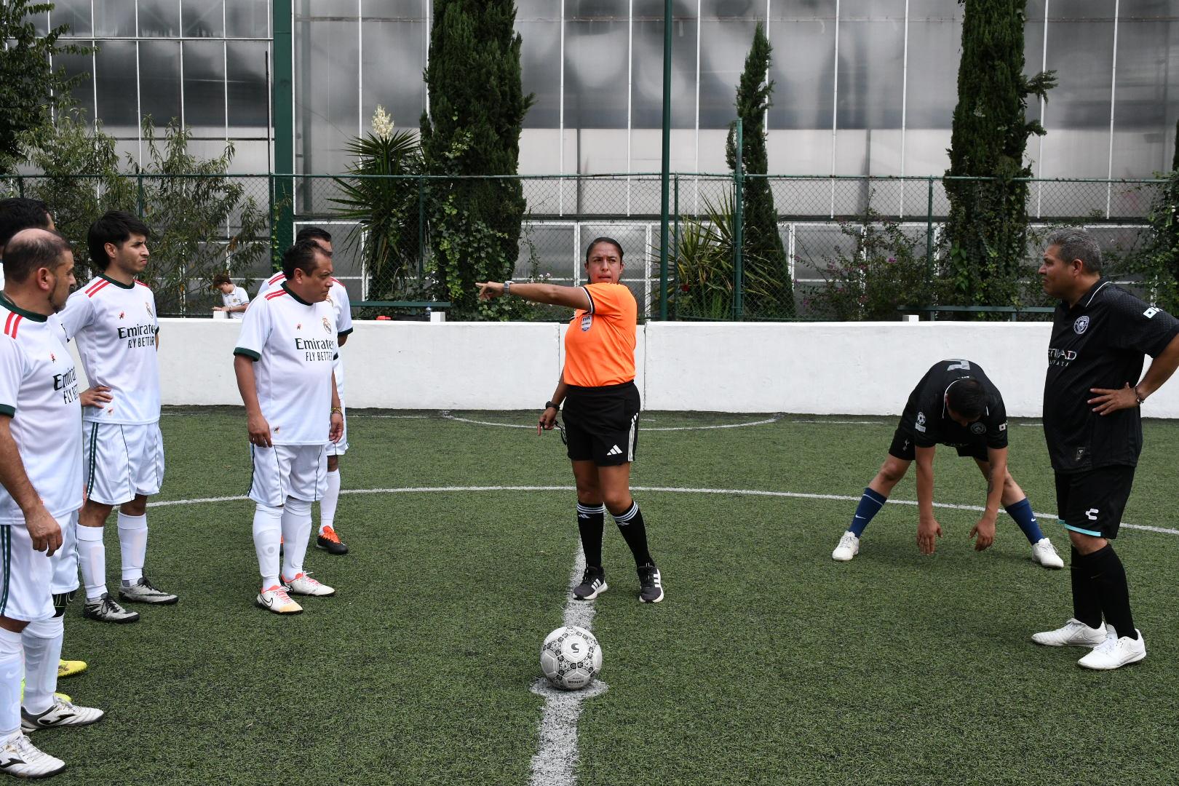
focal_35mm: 39
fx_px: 1277
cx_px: 590
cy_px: 393
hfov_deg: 49.6
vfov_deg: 34.2
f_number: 9
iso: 1250
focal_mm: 26
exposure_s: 1/1600
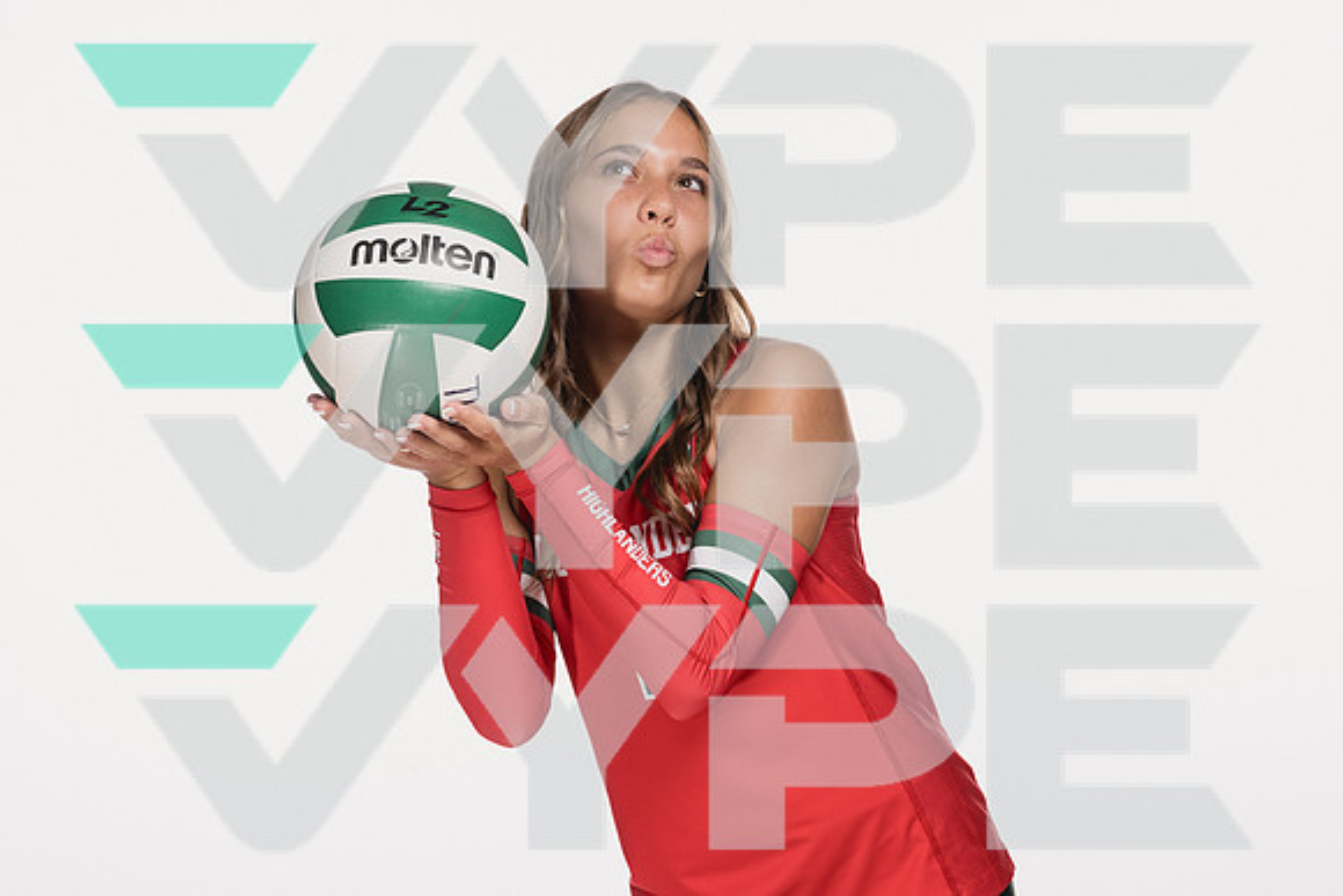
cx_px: 672
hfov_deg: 25.8
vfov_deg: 17.4
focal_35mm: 78
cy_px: 433
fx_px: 2926
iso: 400
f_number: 5.6
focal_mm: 70
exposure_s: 1/250
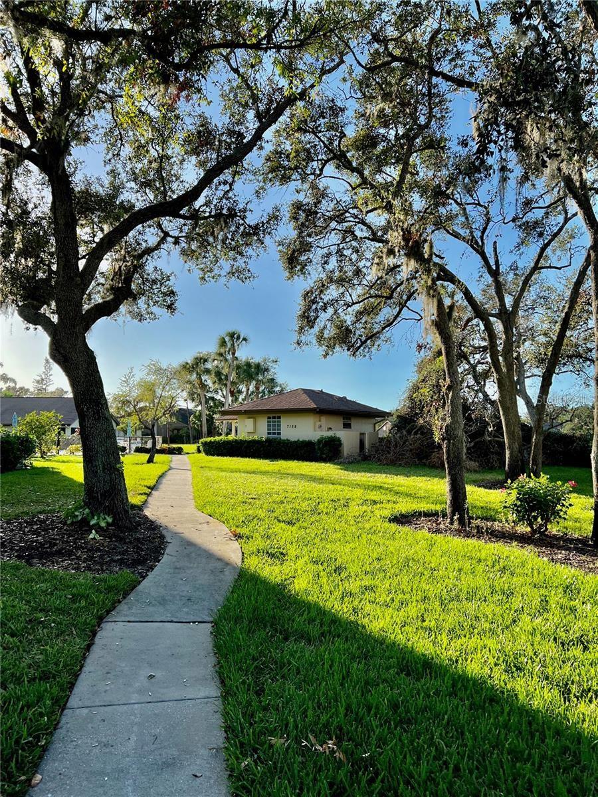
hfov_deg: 53.1
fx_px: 599
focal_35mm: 26
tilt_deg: +4.7
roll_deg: +0.1
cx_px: 299
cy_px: 398
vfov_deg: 67.3
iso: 50
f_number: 1.5
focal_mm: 5.7
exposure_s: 1/2252
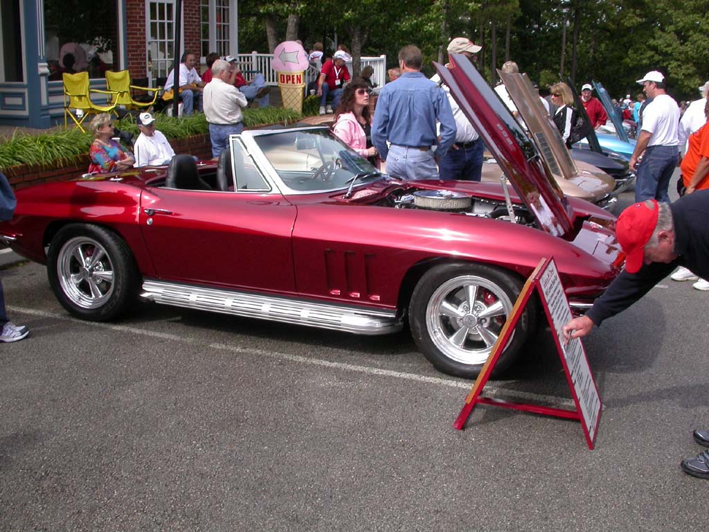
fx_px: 778
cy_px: 266
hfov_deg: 49.0
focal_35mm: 38
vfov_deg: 37.7
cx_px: 354
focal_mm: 7.85
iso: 100
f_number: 6.7
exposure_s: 1/226
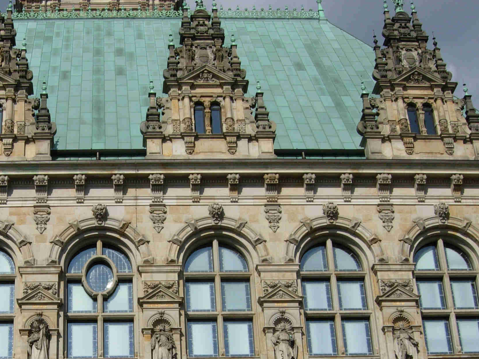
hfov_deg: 27.0
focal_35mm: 71
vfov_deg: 20.3
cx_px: 110
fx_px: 982
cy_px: 326
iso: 50
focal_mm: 7.5
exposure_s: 1/456
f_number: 6.8
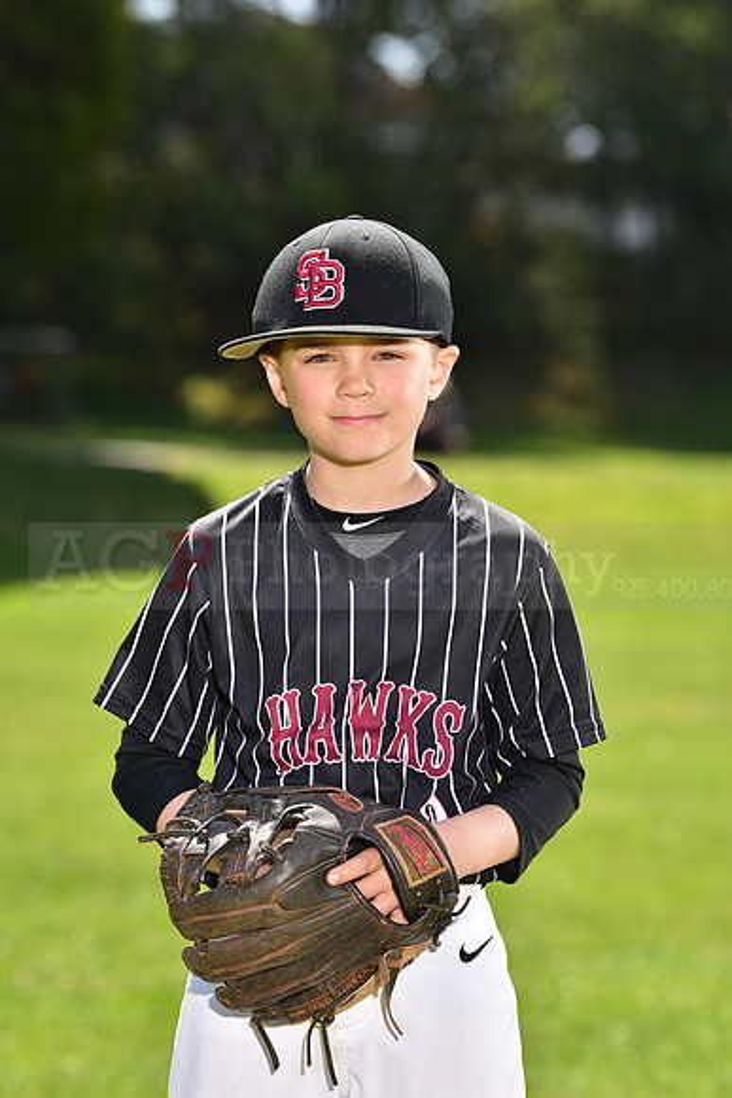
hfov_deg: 8.6
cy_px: 549
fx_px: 4877
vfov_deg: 12.8
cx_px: 366
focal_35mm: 160
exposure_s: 1/250
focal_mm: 160
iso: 100
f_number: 5.6
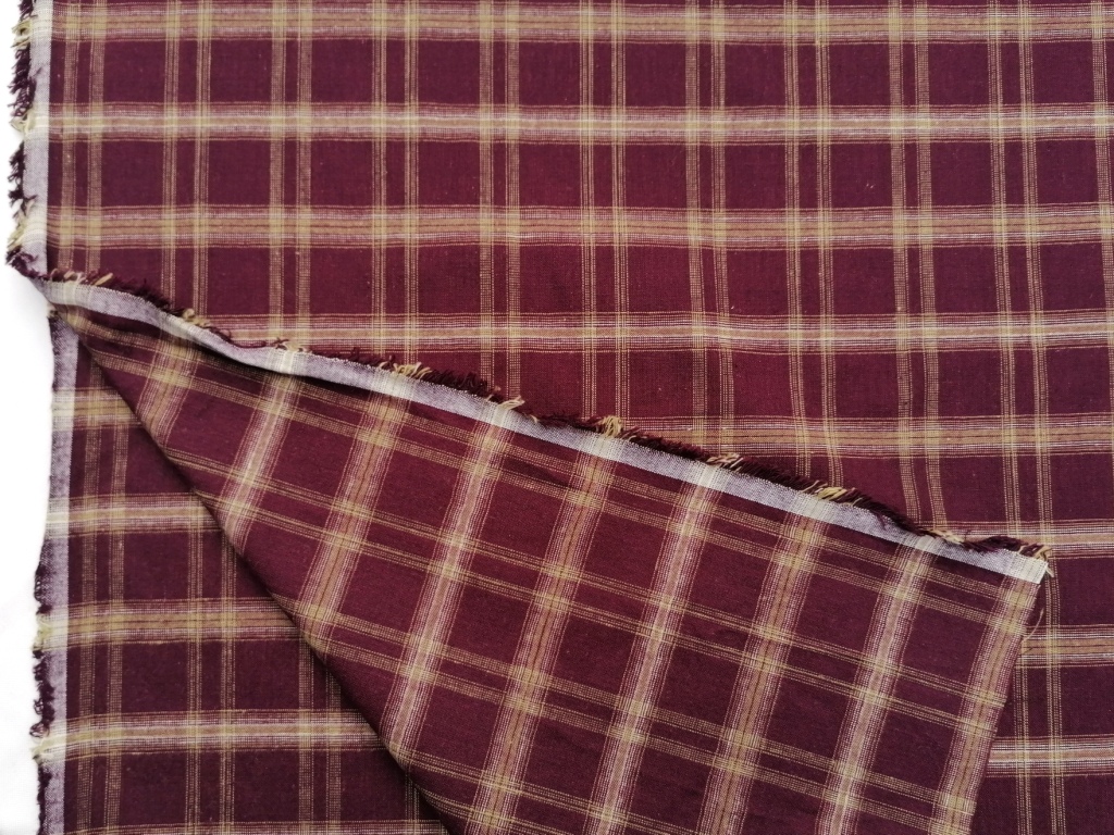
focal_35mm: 27
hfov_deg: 65.3
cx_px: 557
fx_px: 869
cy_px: 418
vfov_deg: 51.4
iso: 50
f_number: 1.8
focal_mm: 4.75
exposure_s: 1/354
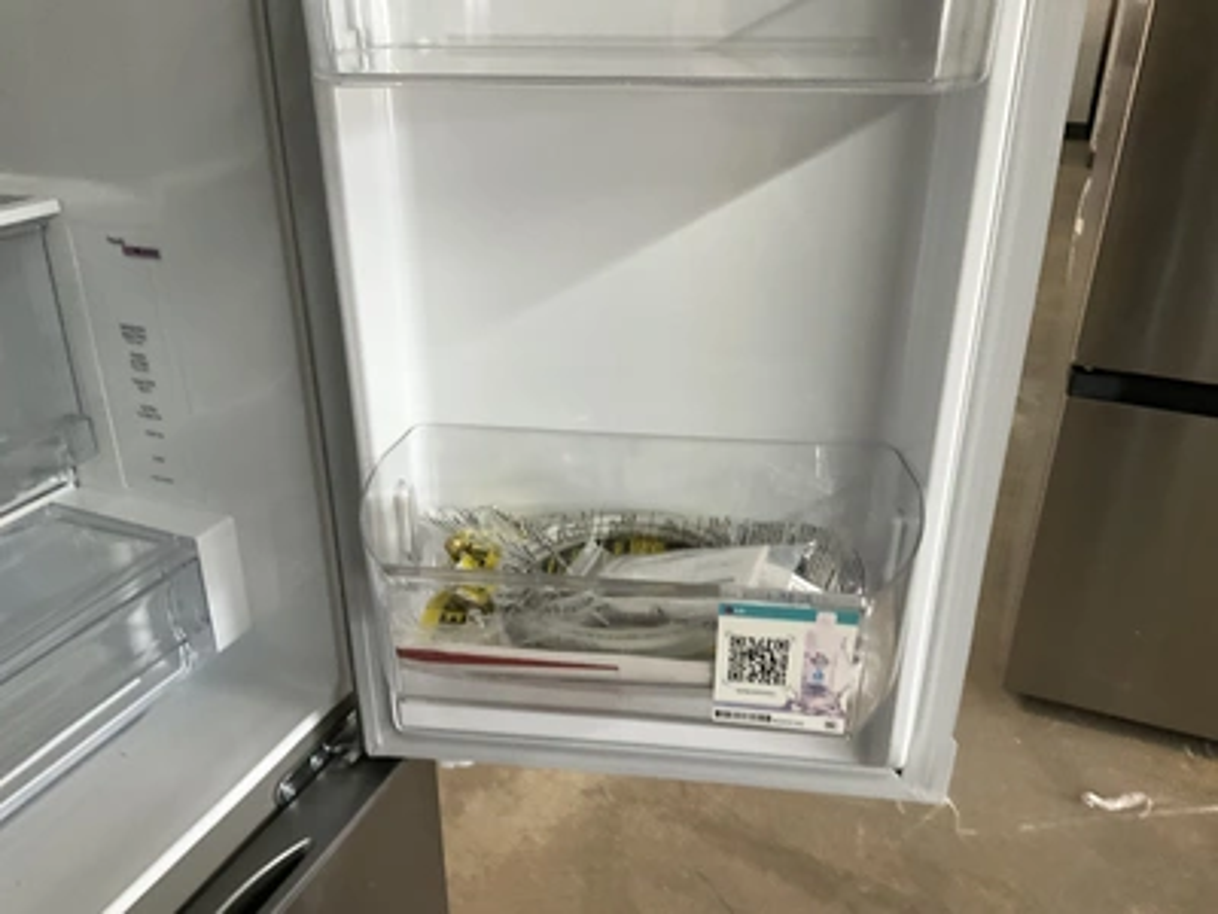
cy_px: 457
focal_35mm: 29
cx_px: 609
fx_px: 1020
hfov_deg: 61.7
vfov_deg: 48.2
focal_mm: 3
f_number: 1.8
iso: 200
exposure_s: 1/60
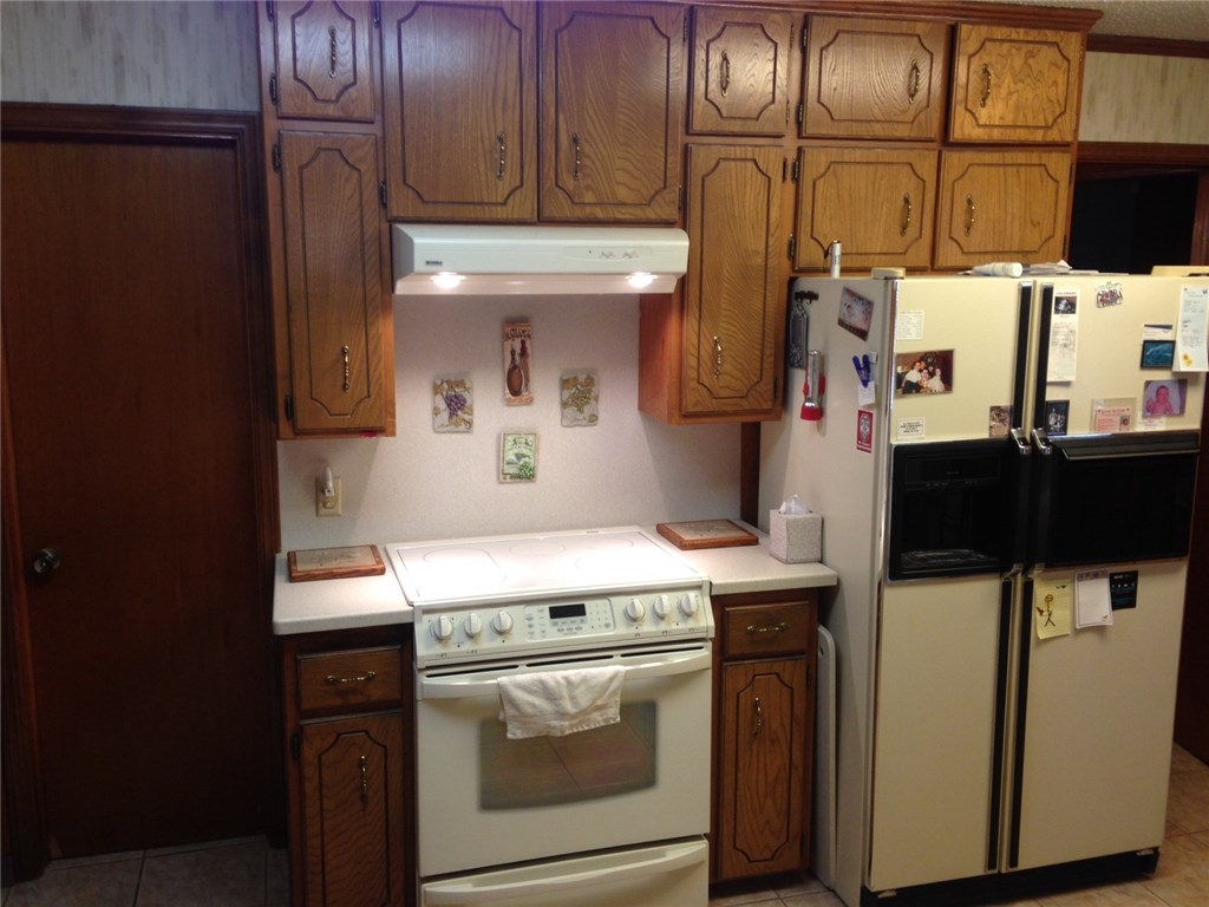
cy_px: 454
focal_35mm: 33
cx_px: 604
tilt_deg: -11.5
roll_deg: +0.1
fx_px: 1153
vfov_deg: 42.9
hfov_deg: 55.4
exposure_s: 1/30
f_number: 2.4
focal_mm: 4.12
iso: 50
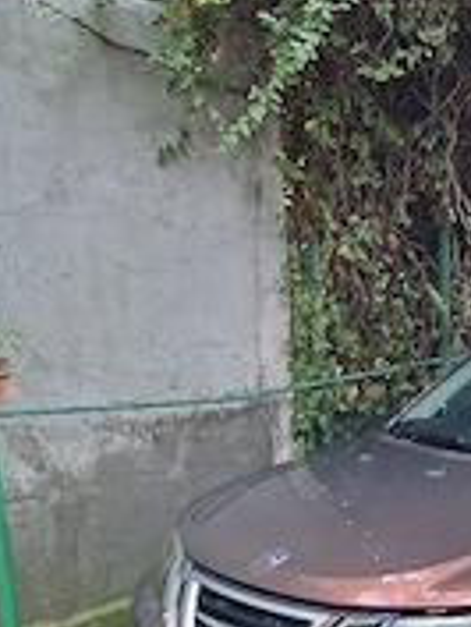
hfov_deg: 25.9
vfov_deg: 36.2
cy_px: 443
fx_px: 942
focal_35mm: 52
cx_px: 524
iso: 50
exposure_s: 1/179
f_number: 1.8
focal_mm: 5.54
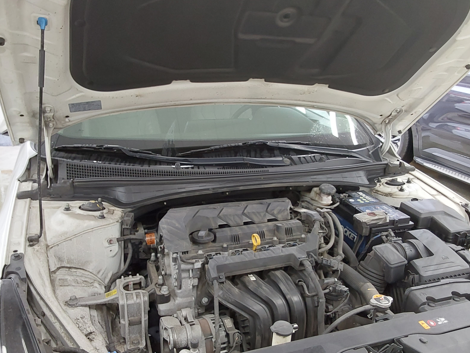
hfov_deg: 61.7
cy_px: 179
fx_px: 394
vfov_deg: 48.2
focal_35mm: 29
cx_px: 236
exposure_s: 1/60
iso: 320
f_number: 1.9
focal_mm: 2.91
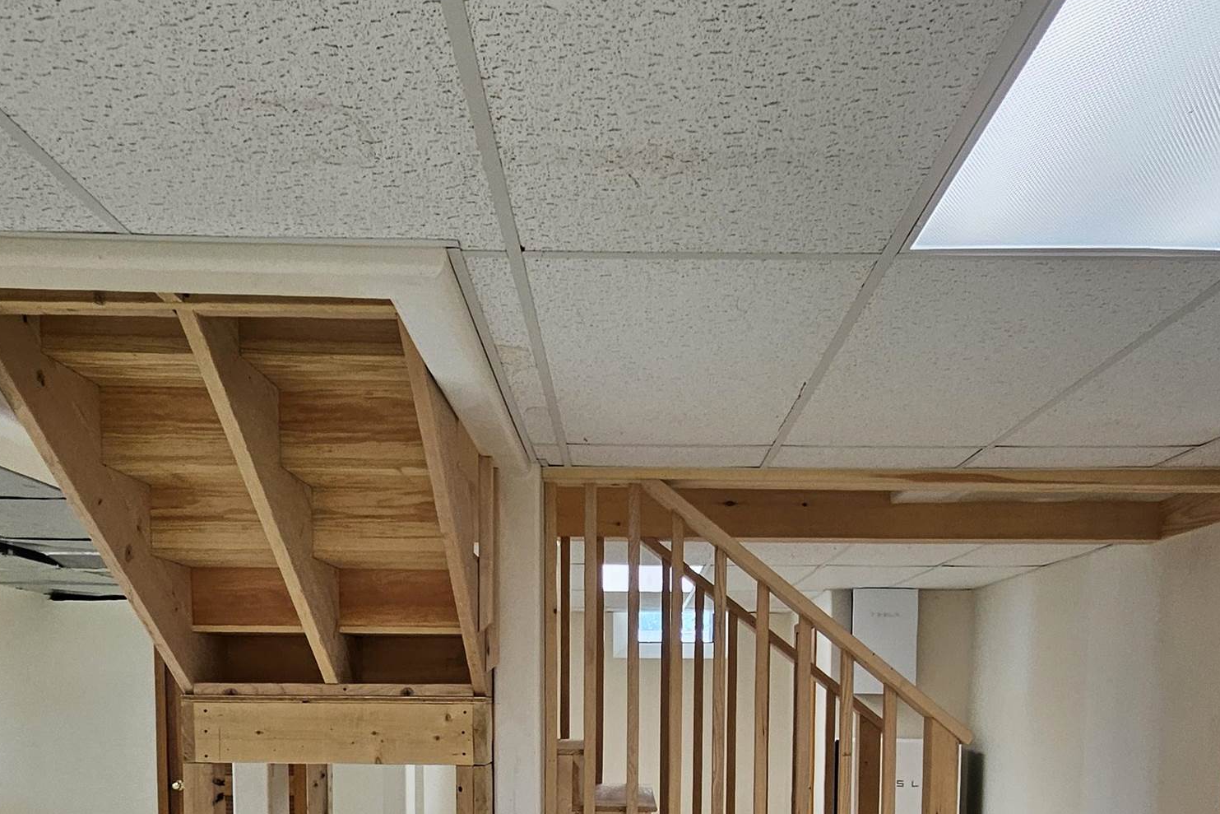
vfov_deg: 41.7
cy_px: 770
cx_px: 672
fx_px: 949
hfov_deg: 65.3
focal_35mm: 28
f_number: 2.2
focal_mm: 1.74
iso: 160
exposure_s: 1/60
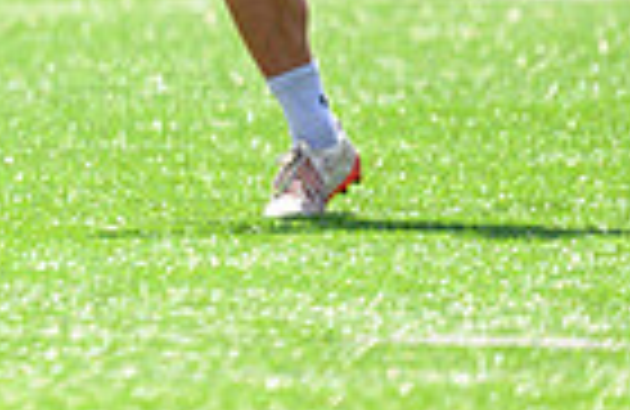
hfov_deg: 1.2
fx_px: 31084
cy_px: -233
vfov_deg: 0.8
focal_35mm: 1790
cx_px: -519
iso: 250
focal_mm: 400
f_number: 3.2
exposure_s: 1/1600
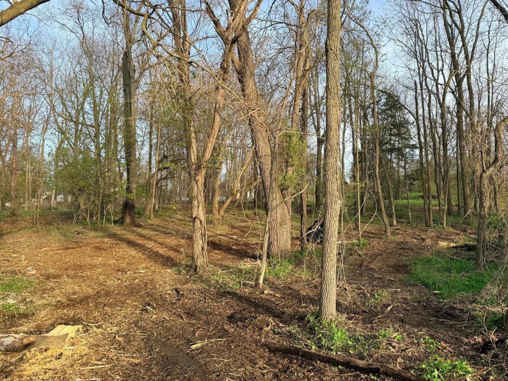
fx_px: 352
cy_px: 190
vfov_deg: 56.8
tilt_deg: +2.7
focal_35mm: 24
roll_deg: -0.7
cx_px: 254
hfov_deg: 71.6
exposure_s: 1/955
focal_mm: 6.76
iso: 80
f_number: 1.78
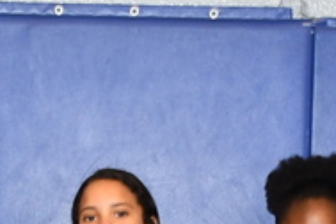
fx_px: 2426
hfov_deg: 7.9
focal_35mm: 260
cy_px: 495
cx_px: 142
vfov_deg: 5.2
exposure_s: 1/60
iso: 1100
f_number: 4
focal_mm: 32
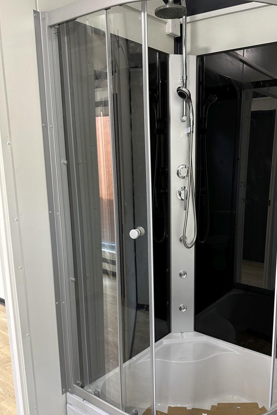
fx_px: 358
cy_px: 233
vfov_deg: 60.1
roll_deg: +0.5
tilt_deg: -12.3
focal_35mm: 31
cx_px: 183
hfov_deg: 41.8
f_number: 1.78
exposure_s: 1/50
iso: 160
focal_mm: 6.86
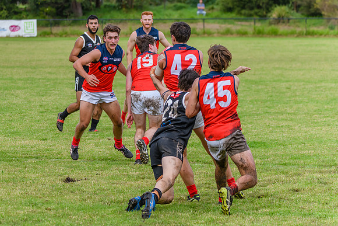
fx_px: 1957
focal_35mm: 208
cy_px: 83
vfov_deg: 6.6
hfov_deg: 9.9
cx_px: 117
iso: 800
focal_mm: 150
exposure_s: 1/2000
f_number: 5
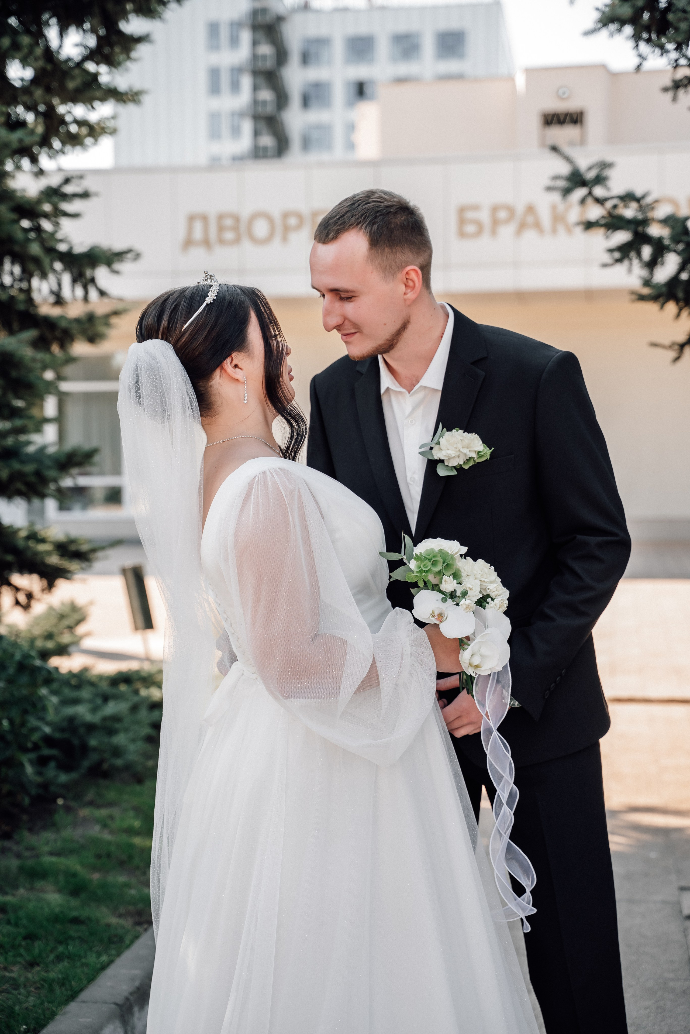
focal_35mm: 60
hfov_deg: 22.6
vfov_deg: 33.4
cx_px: 345
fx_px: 1723
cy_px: 517
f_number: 3.5
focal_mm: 60
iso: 250
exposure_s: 1/500
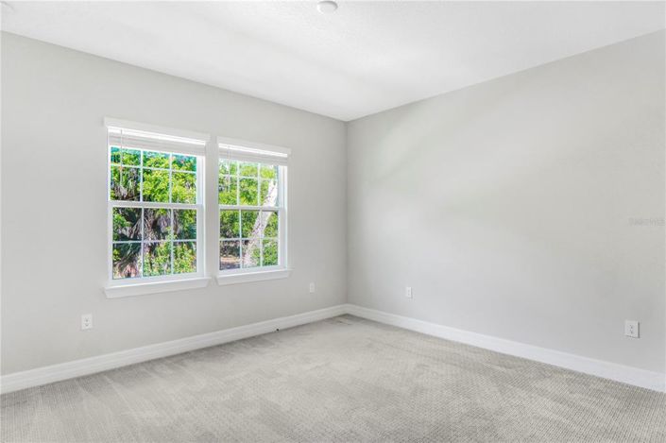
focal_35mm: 18
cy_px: 222
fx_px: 333
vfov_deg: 67.3
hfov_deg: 90.0
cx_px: 333
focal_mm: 12
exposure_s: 1/100
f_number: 3.5
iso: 640
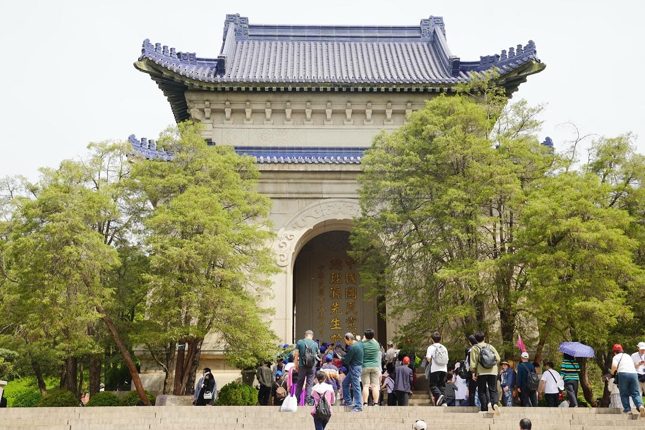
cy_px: 215
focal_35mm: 52
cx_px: 322
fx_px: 932
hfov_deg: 38.2
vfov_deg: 26.0
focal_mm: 52
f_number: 6.3
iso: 100
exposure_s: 1/100
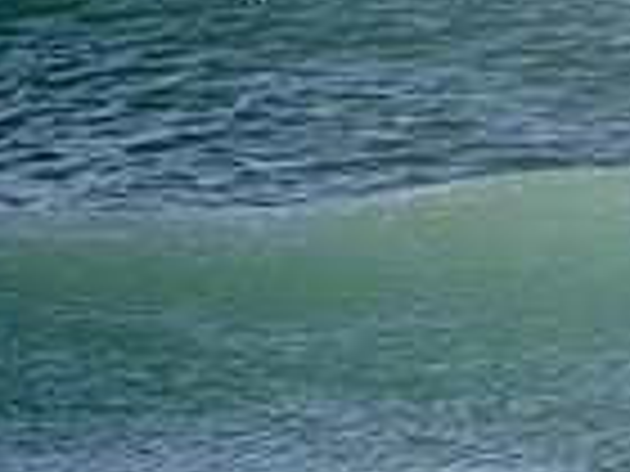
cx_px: 1503
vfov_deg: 0.6
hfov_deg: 0.8
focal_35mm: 2441
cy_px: 310
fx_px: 44425
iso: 125
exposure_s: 1/1250
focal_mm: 500
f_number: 5.6
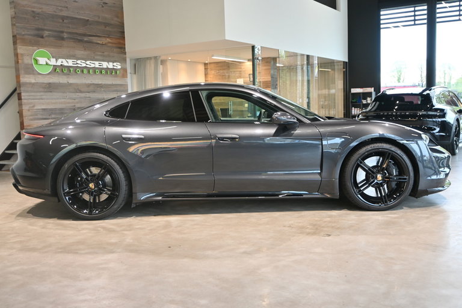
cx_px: 231
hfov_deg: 52.2
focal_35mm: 37
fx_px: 472
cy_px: 154
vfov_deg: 36.2
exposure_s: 1/40
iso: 280
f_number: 4.2
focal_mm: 24.5
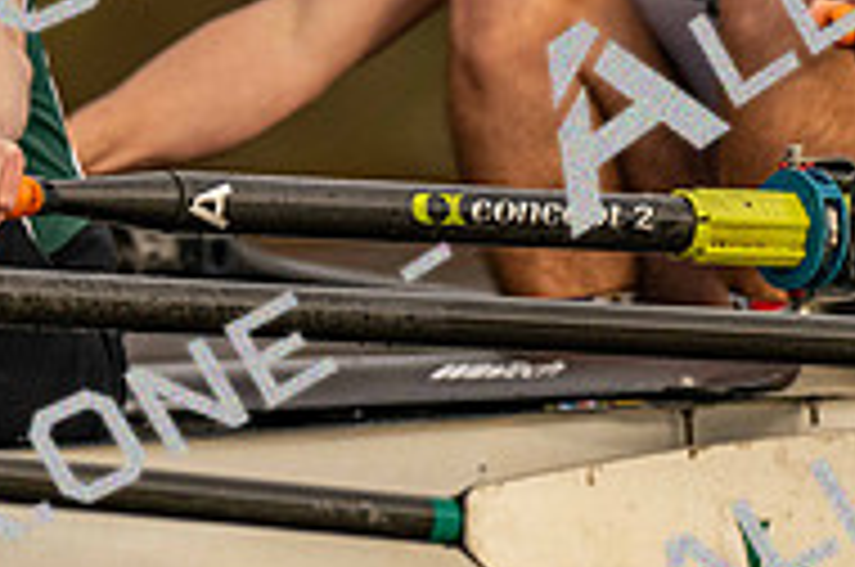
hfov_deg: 1.1
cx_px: 162
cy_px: -191
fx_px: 43531
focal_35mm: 1836
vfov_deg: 0.7
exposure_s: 1/2500
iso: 1250
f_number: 4
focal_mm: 600
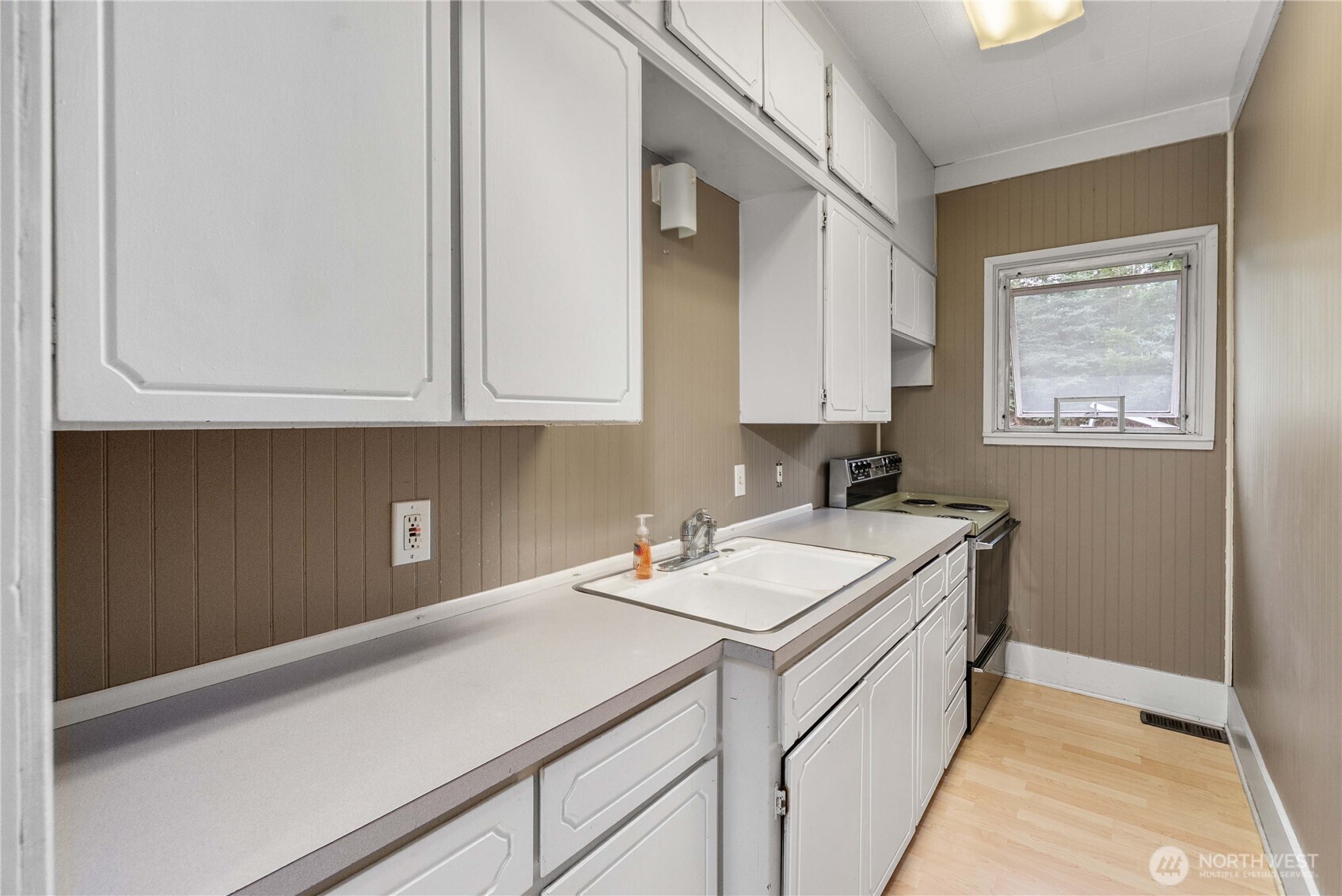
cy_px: 448
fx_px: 559
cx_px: 671
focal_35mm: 15
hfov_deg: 100.4
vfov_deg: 77.4
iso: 6400
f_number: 7.1
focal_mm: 15
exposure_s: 1/30
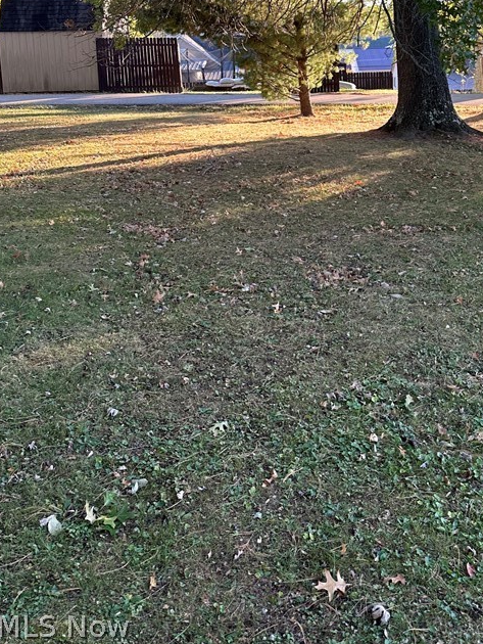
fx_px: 725
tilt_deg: -1.6
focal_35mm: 39
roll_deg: +0.5
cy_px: 127
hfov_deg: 35.7
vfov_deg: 45.4
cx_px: 381
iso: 80
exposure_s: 1/171
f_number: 1.78
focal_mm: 6.86
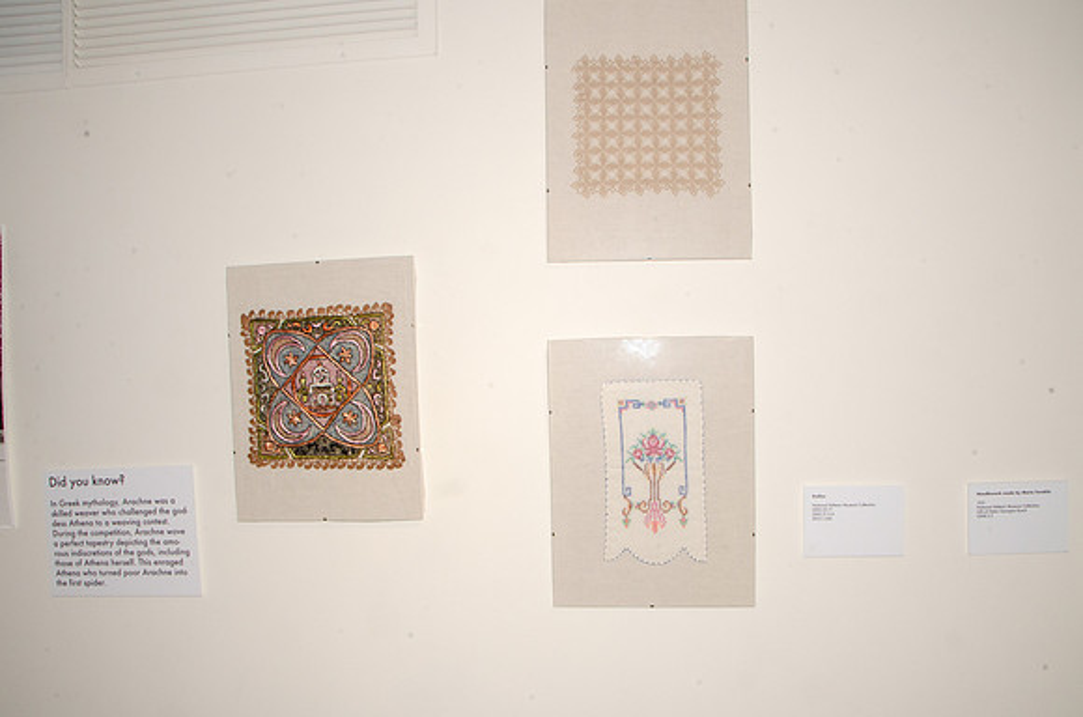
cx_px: 542
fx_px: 846
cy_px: 358
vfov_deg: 46.0
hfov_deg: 65.3
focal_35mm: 28
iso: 800
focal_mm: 18
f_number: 22
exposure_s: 1/80
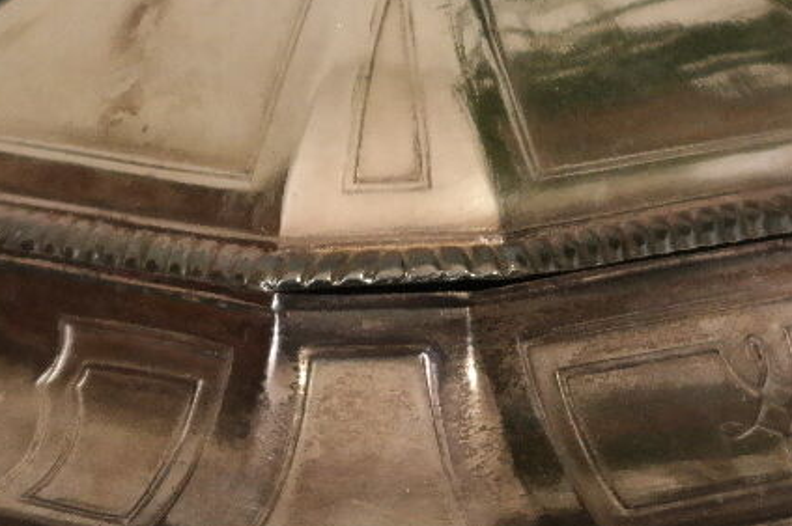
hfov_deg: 6.6
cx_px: 409
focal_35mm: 314
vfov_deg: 4.4
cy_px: 479
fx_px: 6902
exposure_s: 1/30
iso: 1600
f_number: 5.6
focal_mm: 50
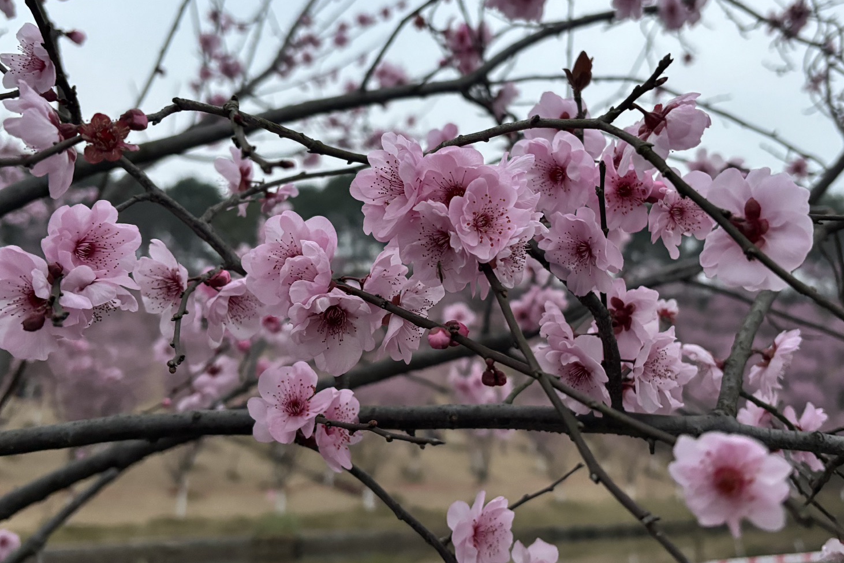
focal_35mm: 37
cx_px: 466
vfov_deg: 35.9
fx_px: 867
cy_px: 253
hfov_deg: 51.8
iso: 500
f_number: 1.6
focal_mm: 5.96
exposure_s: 1/59
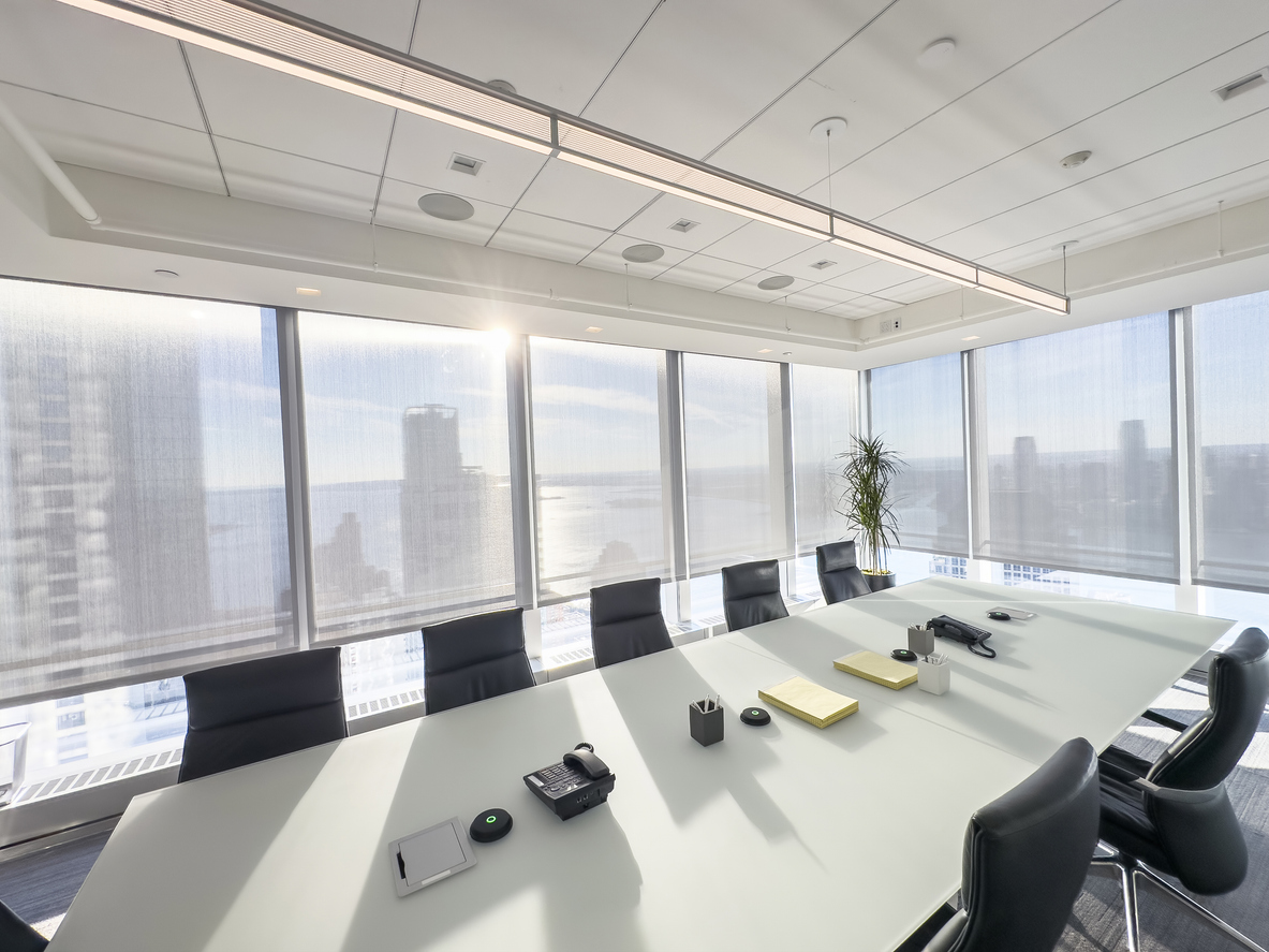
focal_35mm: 14
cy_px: 476
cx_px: 634
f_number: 2.2
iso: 64
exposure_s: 1/150
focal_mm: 2.22
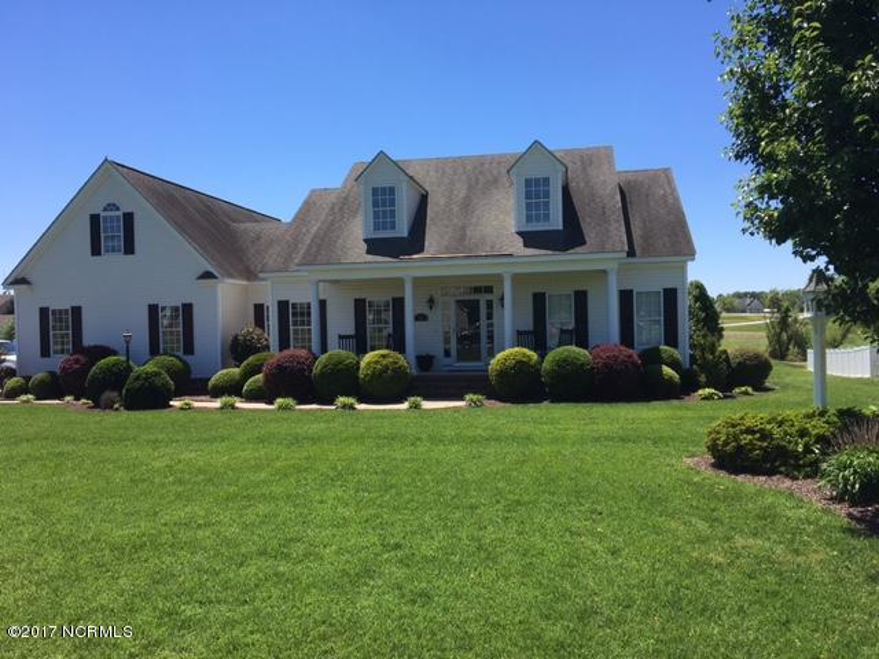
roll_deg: +0.8
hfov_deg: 61.7
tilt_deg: -0.3
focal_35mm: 29
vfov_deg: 48.2
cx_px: 440
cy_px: 330
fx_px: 736
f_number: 2.2
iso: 25
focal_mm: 4.15
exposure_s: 1/1748
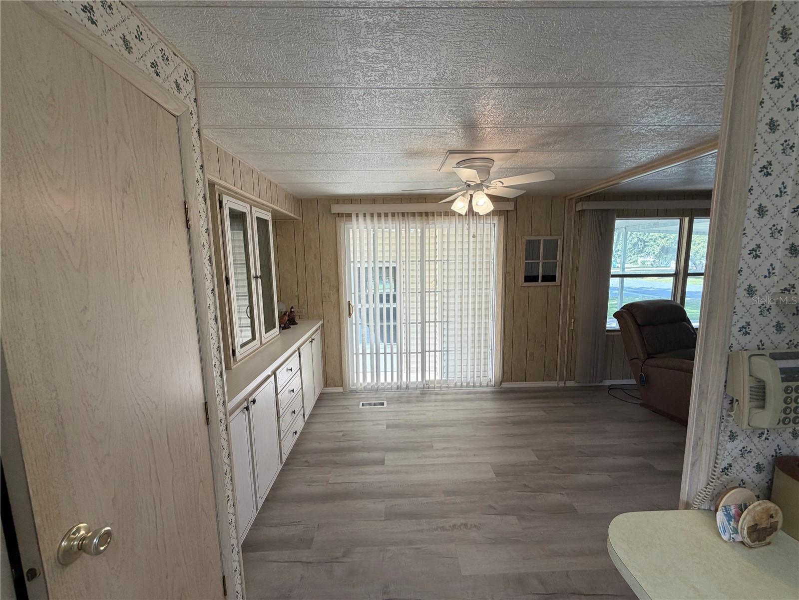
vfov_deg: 85.7
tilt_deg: -7.2
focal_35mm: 14
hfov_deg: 102.1
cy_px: 300
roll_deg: +1.2
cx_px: 400
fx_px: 323
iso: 125
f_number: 2.2
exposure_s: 1/120
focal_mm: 2.22
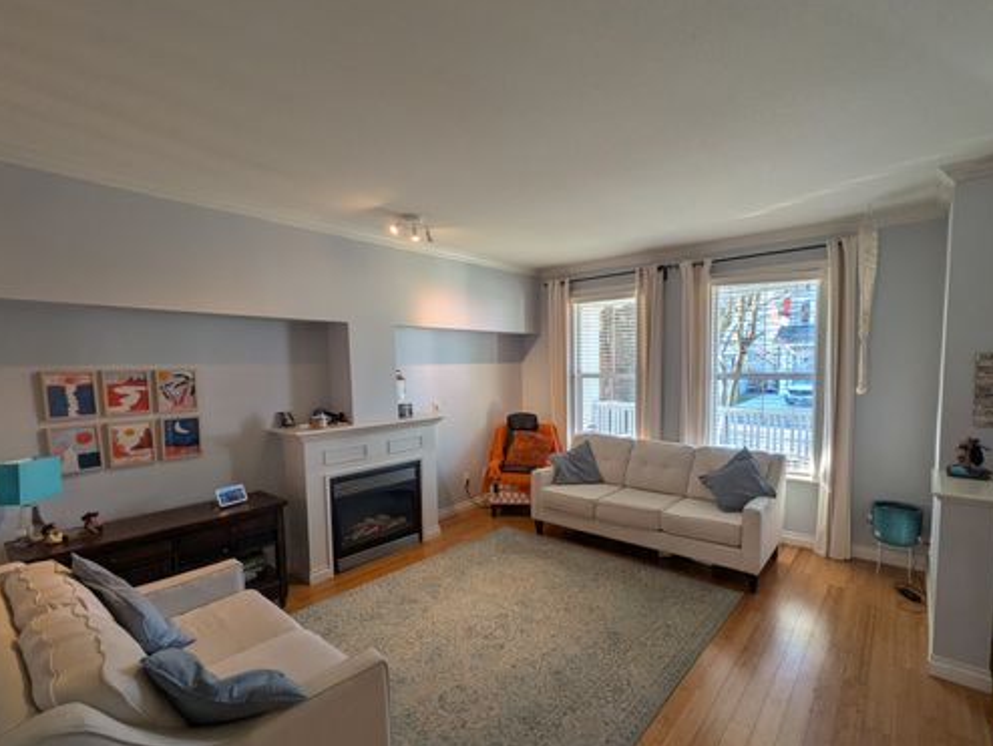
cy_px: 398
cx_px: 527
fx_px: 488
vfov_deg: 74.7
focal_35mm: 17
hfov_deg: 90.9
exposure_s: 1/60
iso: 53
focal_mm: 1.85
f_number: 2.2
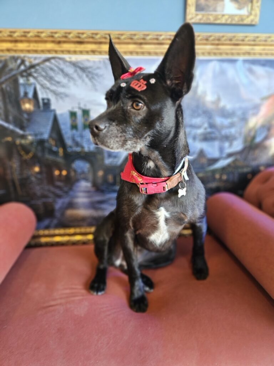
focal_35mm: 23
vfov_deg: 73.9
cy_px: 183
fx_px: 243
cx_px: 137
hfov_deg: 58.9
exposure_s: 1/170
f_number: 1.8
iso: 800
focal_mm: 5.4
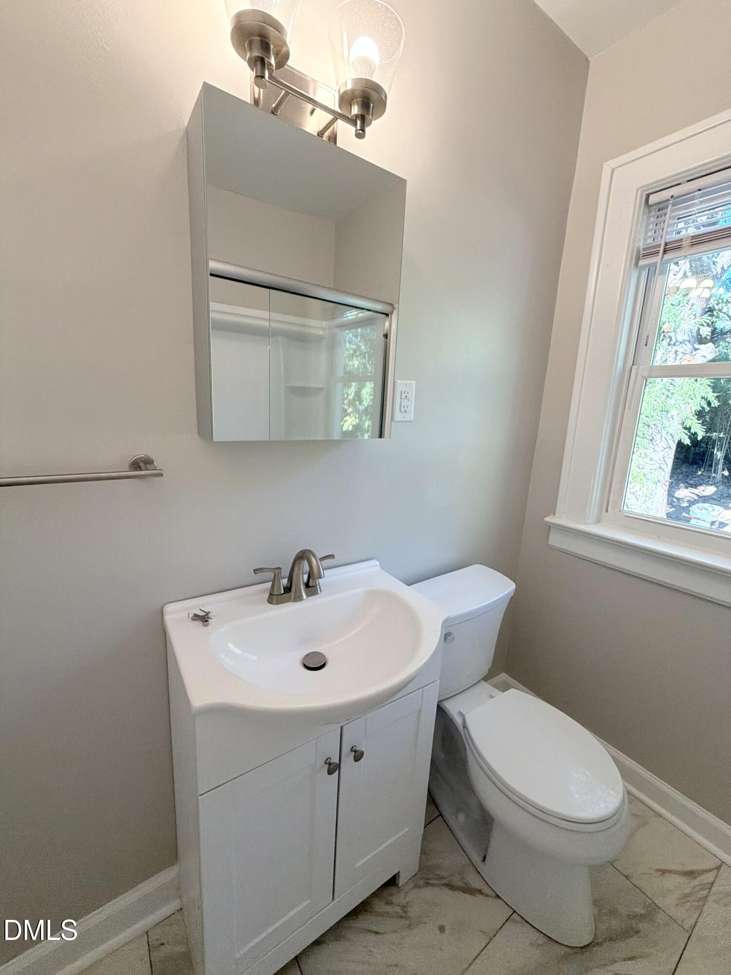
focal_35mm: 14
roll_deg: -2.8
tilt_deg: -10.9
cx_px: 366
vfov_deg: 102.1
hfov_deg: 85.7
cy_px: 488
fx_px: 394
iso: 200
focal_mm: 2.22
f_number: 2.2
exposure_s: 1/120
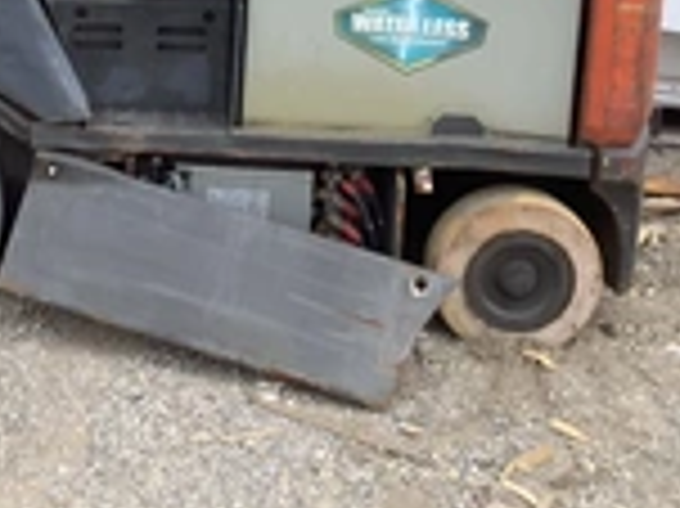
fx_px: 1610
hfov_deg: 23.3
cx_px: 72
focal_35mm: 82
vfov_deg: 17.0
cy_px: -139
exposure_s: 1/120
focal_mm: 3.3
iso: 32
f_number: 2.4
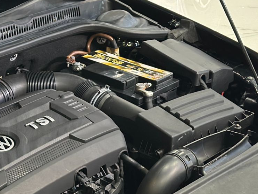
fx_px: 924
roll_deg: +0.4
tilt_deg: -27.8
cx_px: 23
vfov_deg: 11.9
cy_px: 160
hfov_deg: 15.7
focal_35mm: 124
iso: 320
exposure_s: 1/60
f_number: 1.78
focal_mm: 6.86
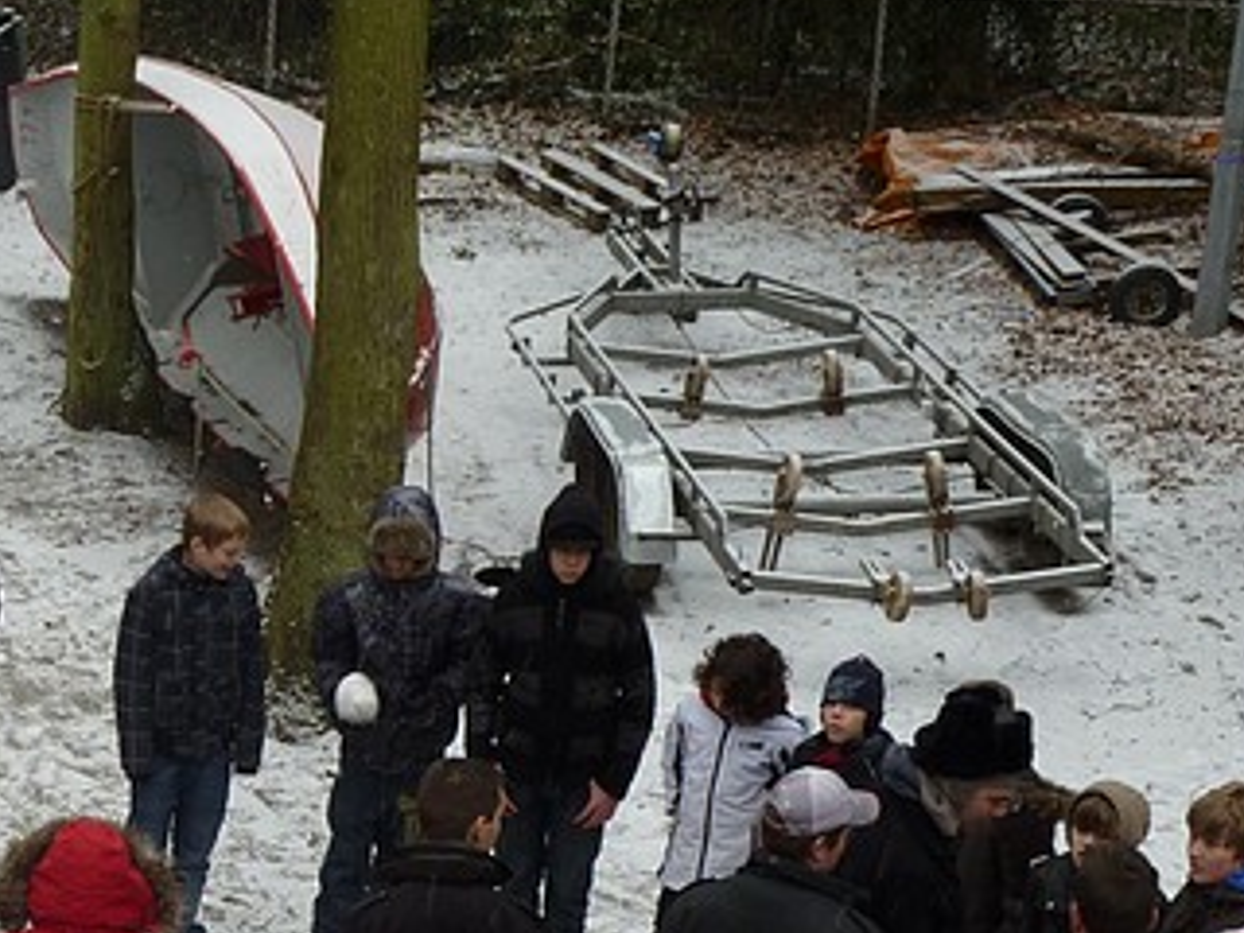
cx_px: 152
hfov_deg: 21.3
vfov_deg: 16.2
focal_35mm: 90
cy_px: 816
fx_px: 3234
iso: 80
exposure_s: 1/40
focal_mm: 8.1
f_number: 4.2
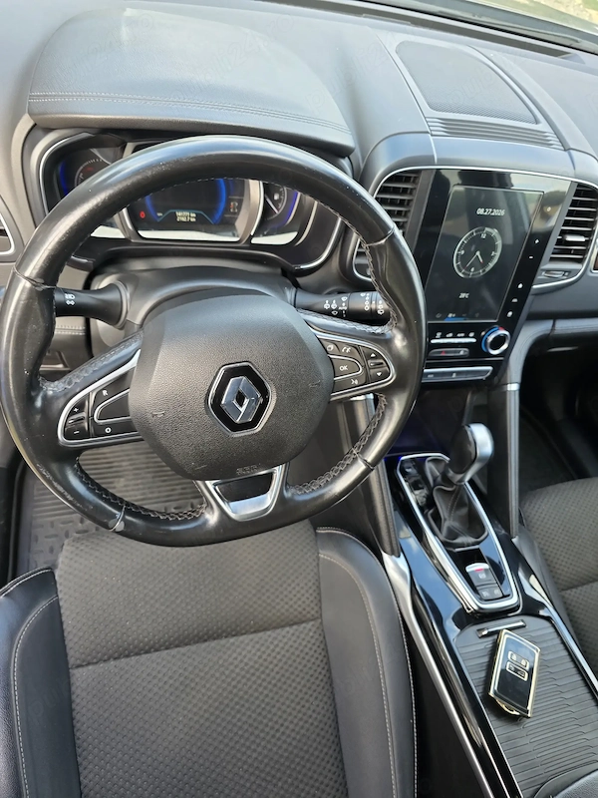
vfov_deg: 73.9
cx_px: 299
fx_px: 530
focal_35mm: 23
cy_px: 399
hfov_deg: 58.9
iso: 50
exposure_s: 1/100
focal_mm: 6.3
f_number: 1.7
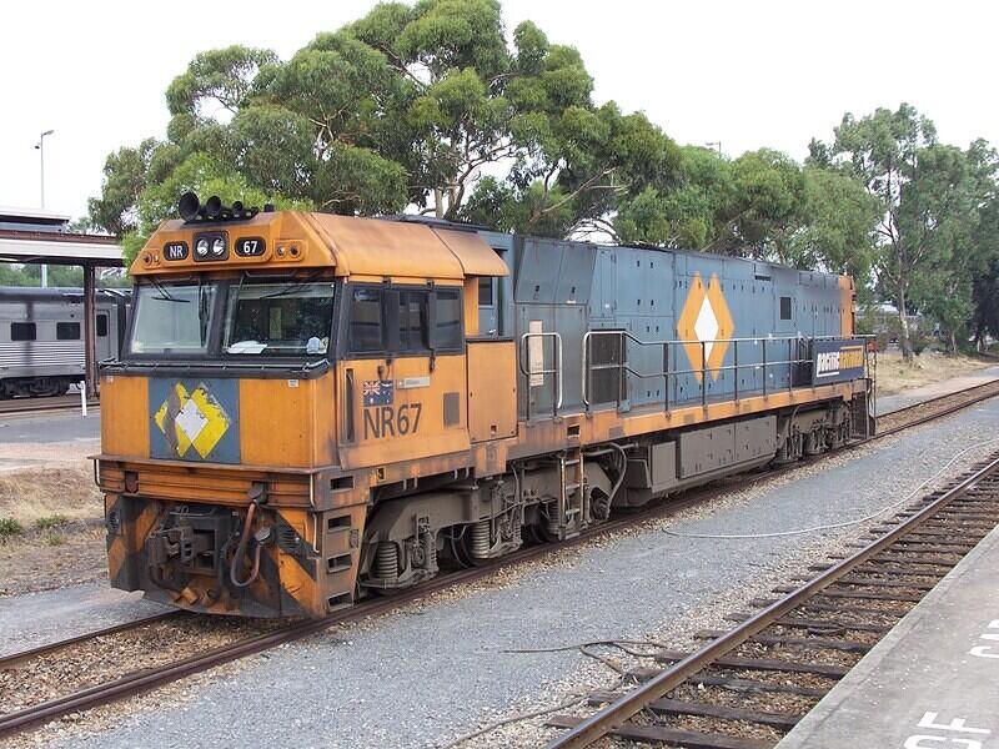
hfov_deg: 44.8
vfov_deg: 34.3
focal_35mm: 42
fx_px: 1212
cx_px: 500
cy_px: 374
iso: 80
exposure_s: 1/500
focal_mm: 7.2
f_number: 2.8
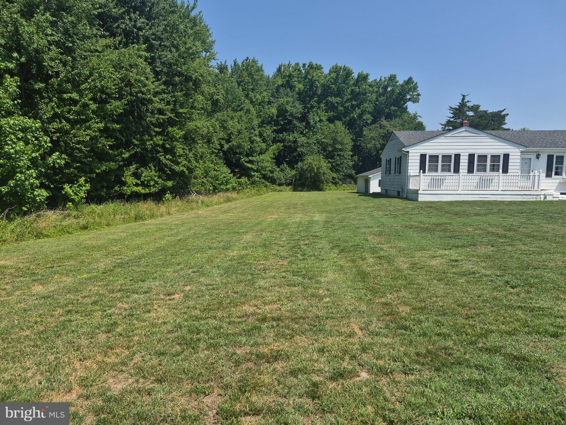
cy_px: 212
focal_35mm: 23
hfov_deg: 73.9
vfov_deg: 58.9
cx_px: 283
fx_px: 376
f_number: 1.8
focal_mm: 5.4
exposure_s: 1/5536
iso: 80
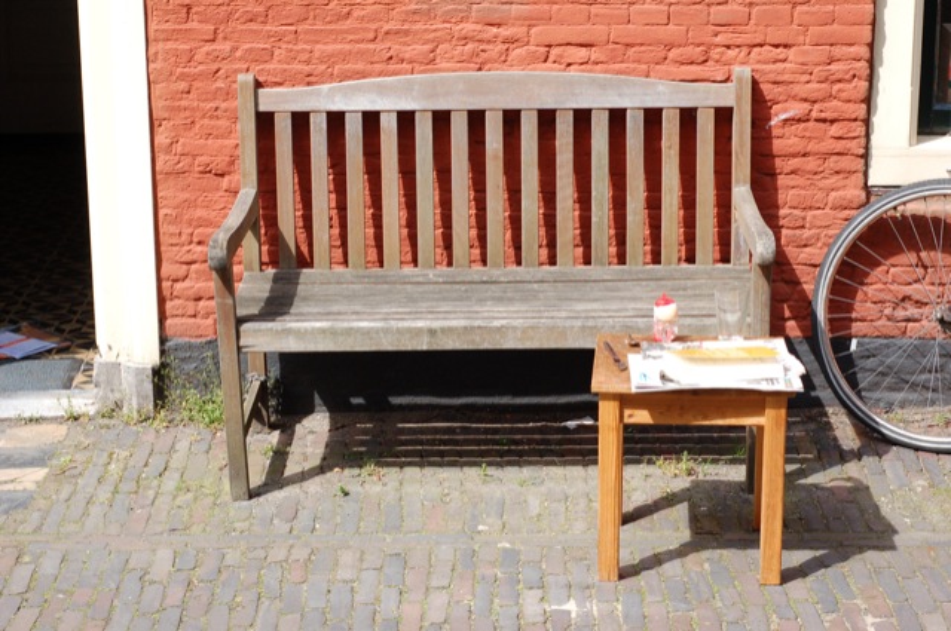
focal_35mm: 75
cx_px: 476
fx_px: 1979
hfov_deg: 27.0
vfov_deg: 18.1
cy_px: 316
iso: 400
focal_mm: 50
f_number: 9
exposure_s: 1/320
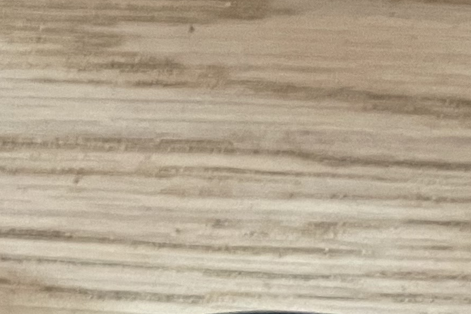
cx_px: 352
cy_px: 996
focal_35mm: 124
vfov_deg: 8.7
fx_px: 1622
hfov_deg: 16.4
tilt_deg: -86.4
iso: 640
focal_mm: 4.2
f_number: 1.6
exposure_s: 1/34
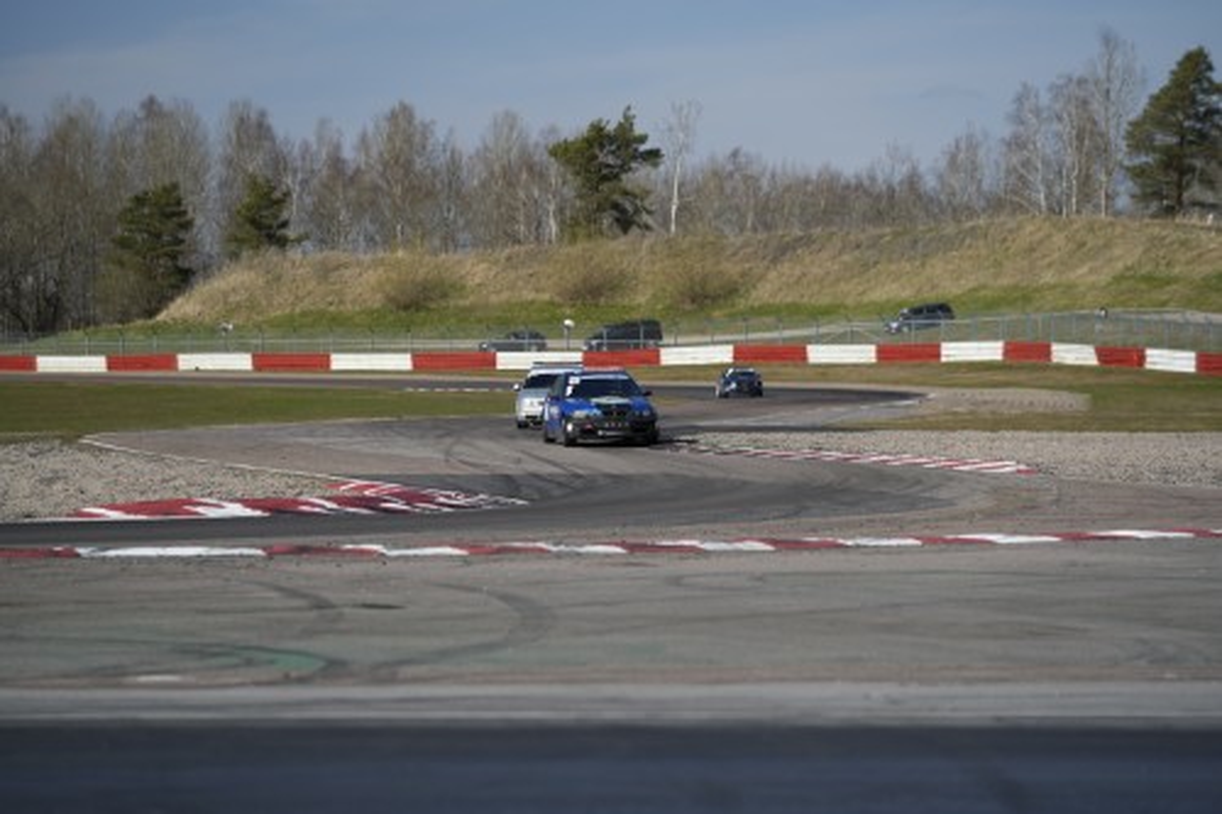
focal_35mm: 147
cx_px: 611
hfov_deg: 14.0
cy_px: 407
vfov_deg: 9.3
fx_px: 4988
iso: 125
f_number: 3.5
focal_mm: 147
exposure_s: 1/1000
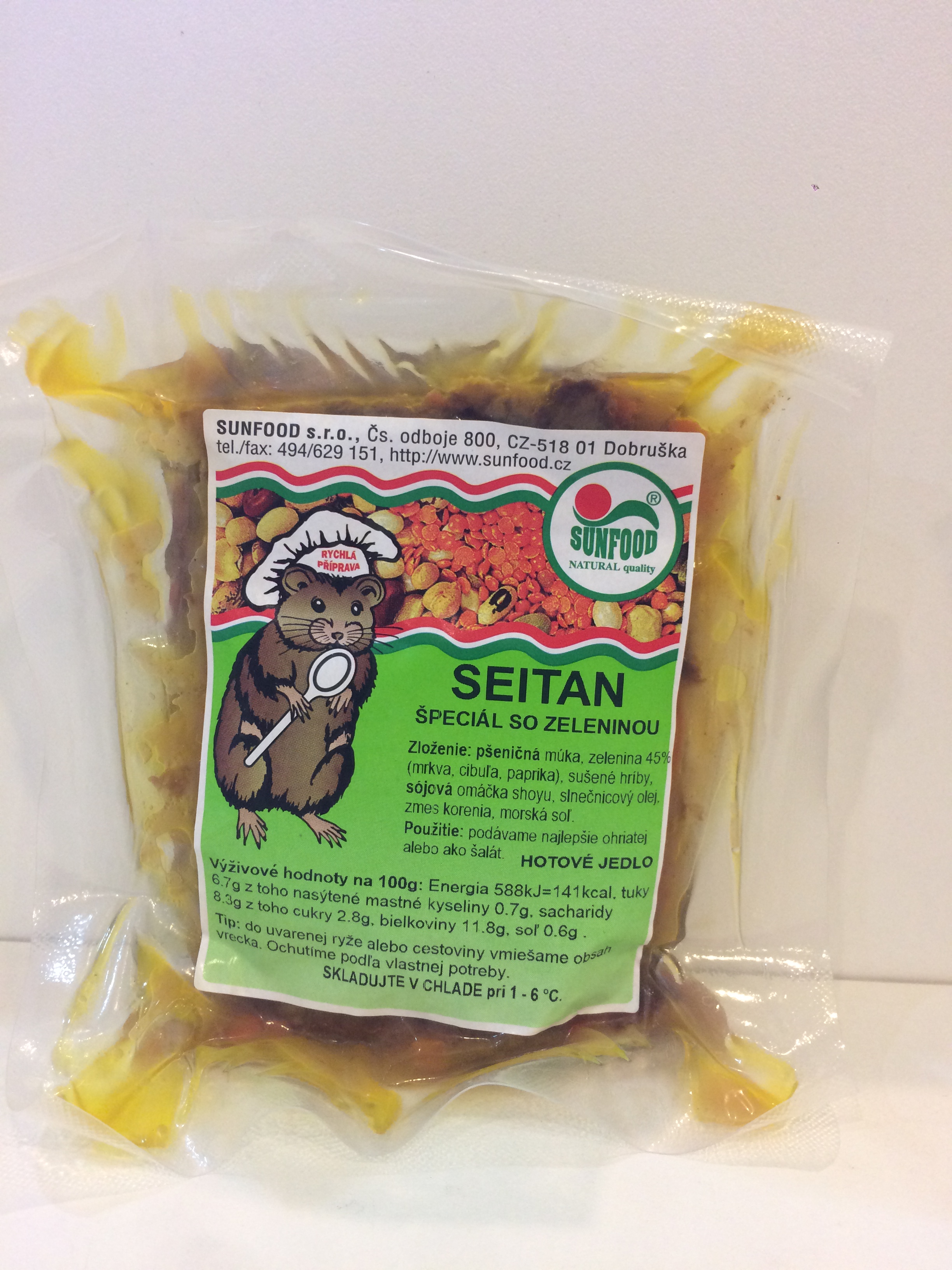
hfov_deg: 48.2
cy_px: 635
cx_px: 476
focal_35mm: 29
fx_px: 1063
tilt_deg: -15.3
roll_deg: -1.7
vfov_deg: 61.7
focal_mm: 4.15
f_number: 2.2
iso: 160
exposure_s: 1/33
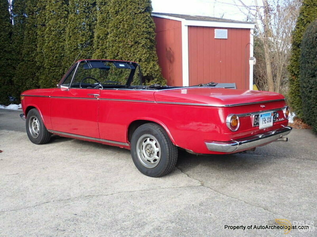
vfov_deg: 39.7
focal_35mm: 36
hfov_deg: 51.4
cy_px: 118
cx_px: 158
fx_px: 330
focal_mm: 6.37
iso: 100
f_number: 3.5
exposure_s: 1/80
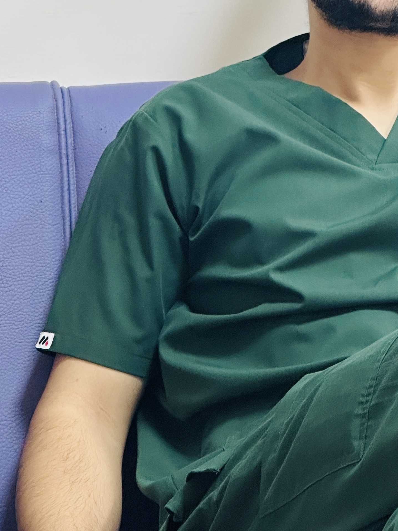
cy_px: 156
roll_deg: +1.2
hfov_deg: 9.1
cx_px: 380
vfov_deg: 12.1
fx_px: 2499
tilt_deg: -4.4
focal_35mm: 163
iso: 250
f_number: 2.8
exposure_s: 1/50
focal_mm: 9
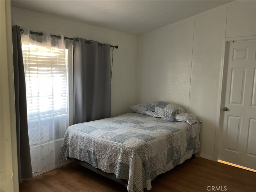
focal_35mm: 29
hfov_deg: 61.7
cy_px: 96
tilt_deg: -7.3
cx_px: 128
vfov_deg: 48.2
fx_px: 214
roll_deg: -3.1
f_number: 1.8
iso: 100
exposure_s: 1/60
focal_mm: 3
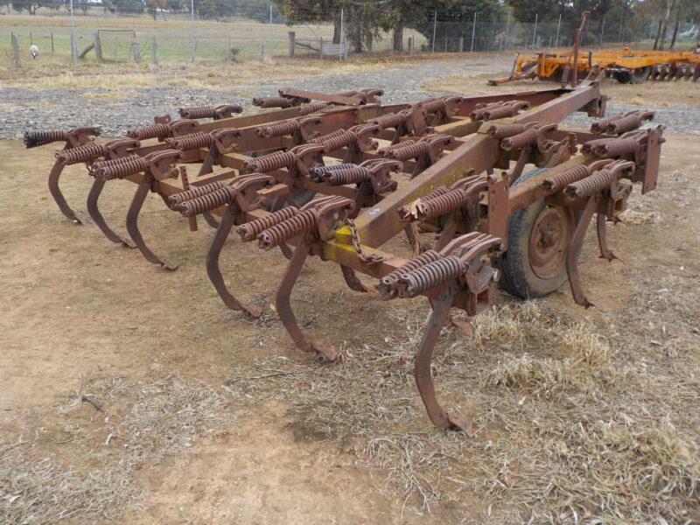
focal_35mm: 30
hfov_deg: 60.0
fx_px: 607
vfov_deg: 46.8
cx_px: 350
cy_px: 262
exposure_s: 1/200
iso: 125
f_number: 3.3
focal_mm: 4.1
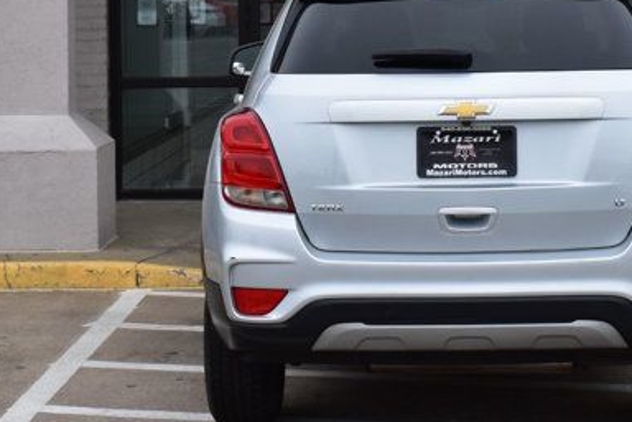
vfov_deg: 10.6
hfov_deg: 15.9
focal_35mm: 128
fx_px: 2247
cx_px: 477
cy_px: 12
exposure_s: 1/250
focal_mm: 32
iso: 400
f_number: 10
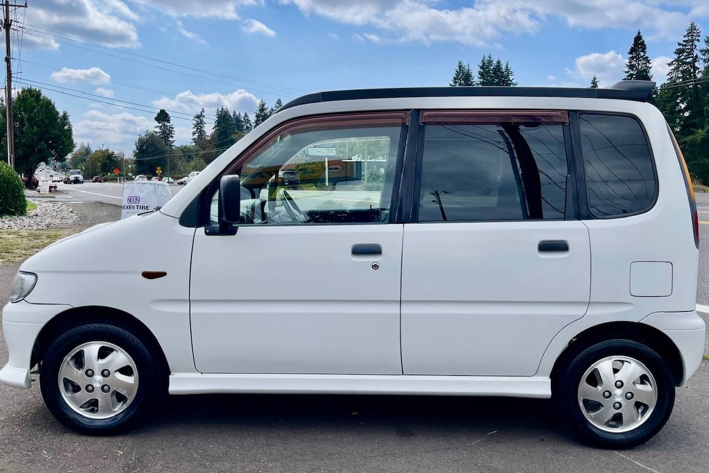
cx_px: 351
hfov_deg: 67.4
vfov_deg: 47.9
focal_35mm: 27
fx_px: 532
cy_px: 222
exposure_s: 1/5376
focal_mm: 5.1
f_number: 1.6
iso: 32
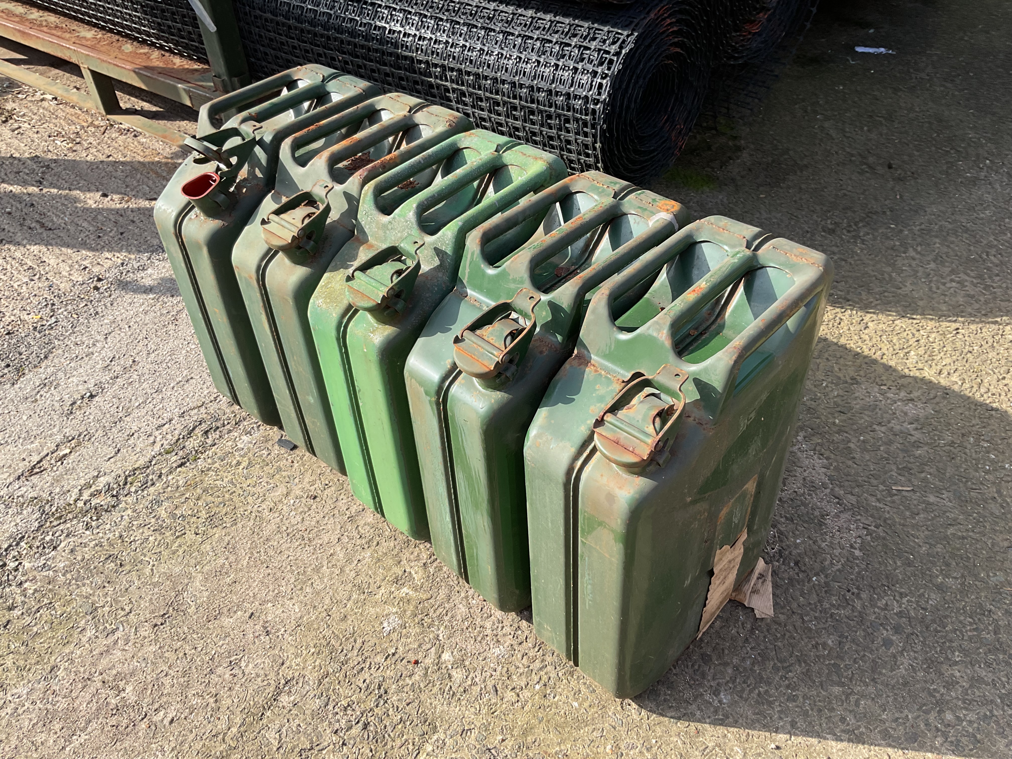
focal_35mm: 29
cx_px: 506
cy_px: 380
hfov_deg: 61.7
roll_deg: +2.4
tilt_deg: -41.3
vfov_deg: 48.2
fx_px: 848
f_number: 1.8
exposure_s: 1/599
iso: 16
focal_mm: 3
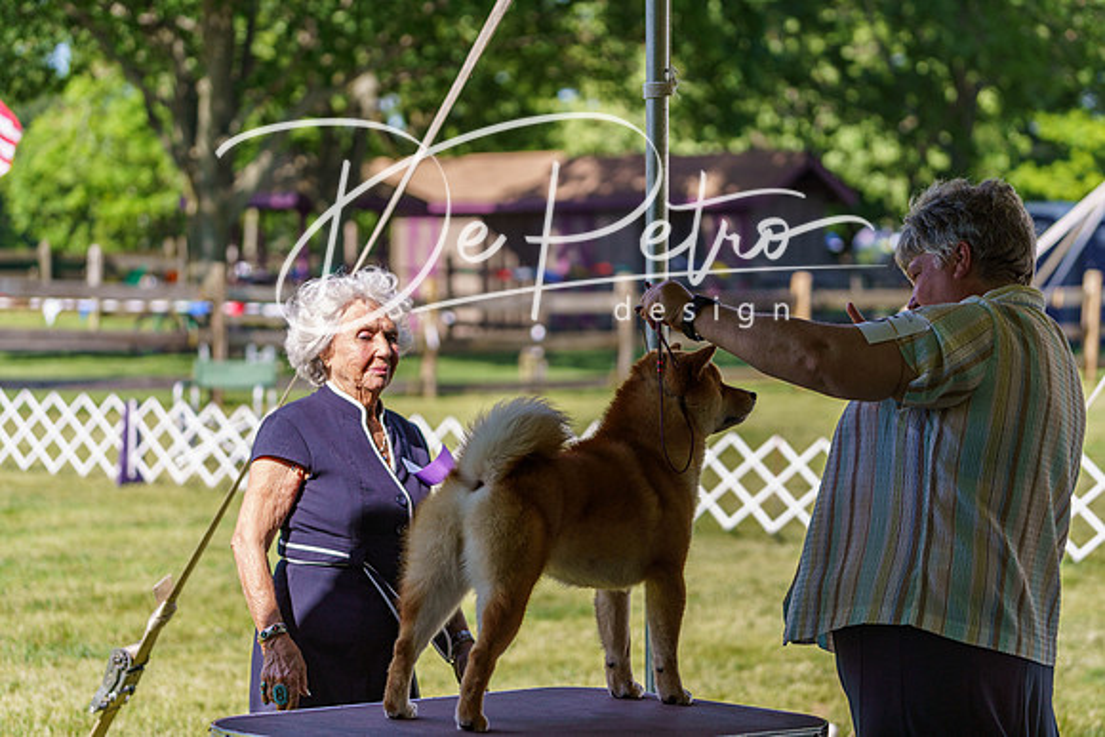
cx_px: 552
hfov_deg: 18.6
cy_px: 368
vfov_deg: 12.5
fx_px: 3377
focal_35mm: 110
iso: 320
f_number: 4
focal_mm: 110
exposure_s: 1/1250
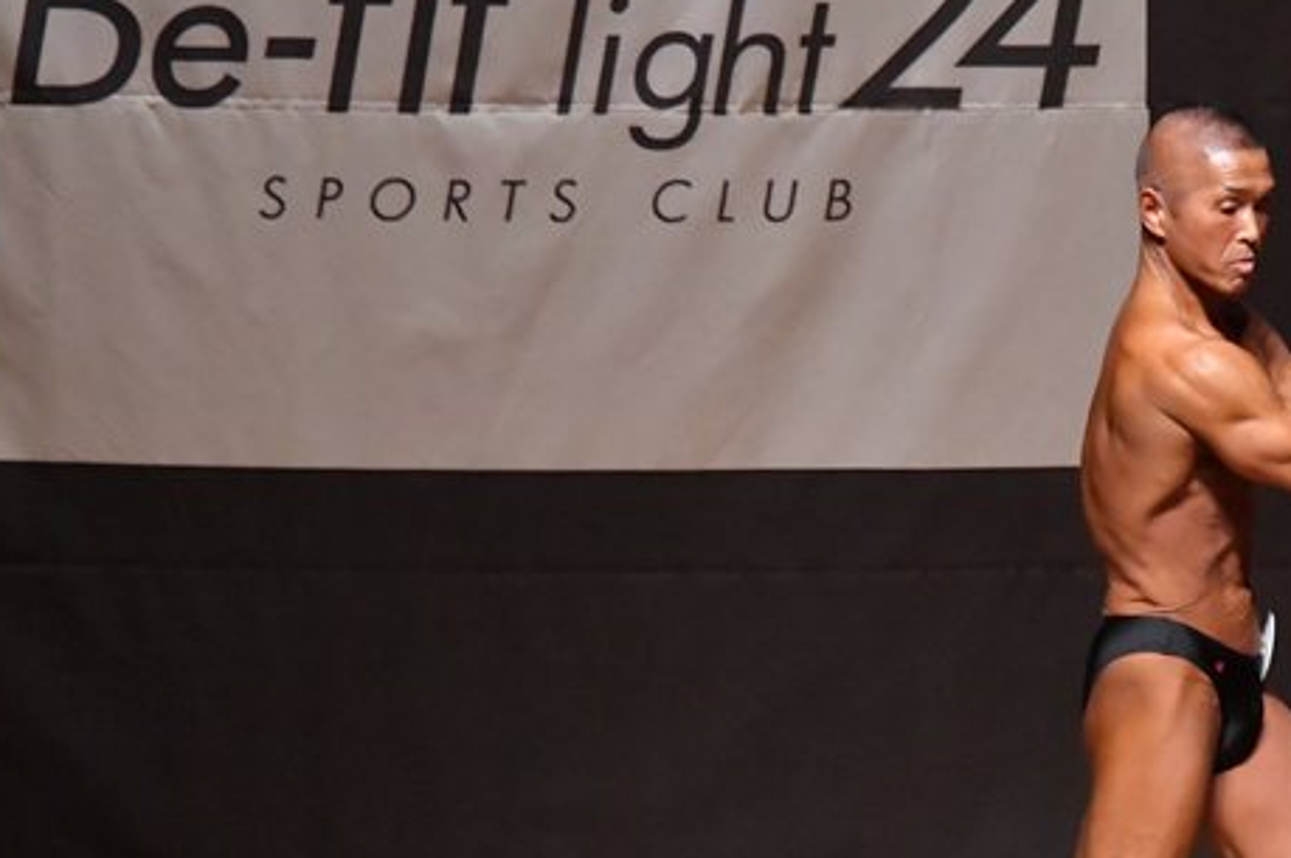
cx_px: 1051
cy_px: 602
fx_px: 15439
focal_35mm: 431
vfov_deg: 3.2
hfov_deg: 4.8
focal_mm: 170
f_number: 5.6
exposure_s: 1/400
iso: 10000
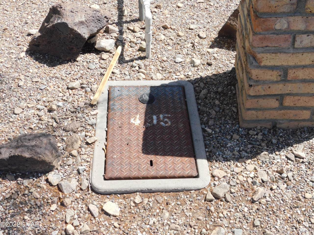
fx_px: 408
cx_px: 157
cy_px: 118
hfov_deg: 42.1
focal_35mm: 45
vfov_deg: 32.2
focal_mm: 8
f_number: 3.7
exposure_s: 1/800
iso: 125
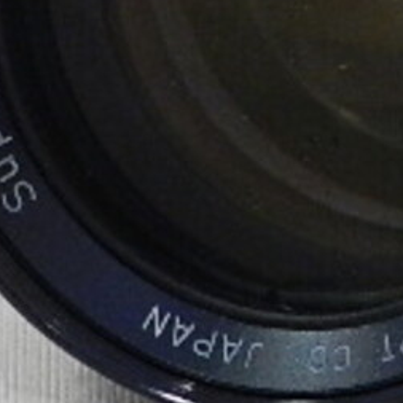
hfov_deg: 3.2
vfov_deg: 3.2
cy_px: -78
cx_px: 358
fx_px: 7178
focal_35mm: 545
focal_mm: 23.1
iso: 800
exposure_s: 1/50
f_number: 5
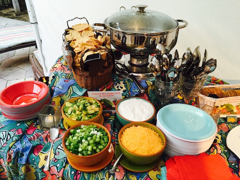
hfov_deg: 61.7
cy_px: 90
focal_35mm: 29
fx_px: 201
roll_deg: -1.4
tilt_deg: -35.0
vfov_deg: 48.2
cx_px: 120
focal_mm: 4.15
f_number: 2.2
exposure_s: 1/30
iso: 50
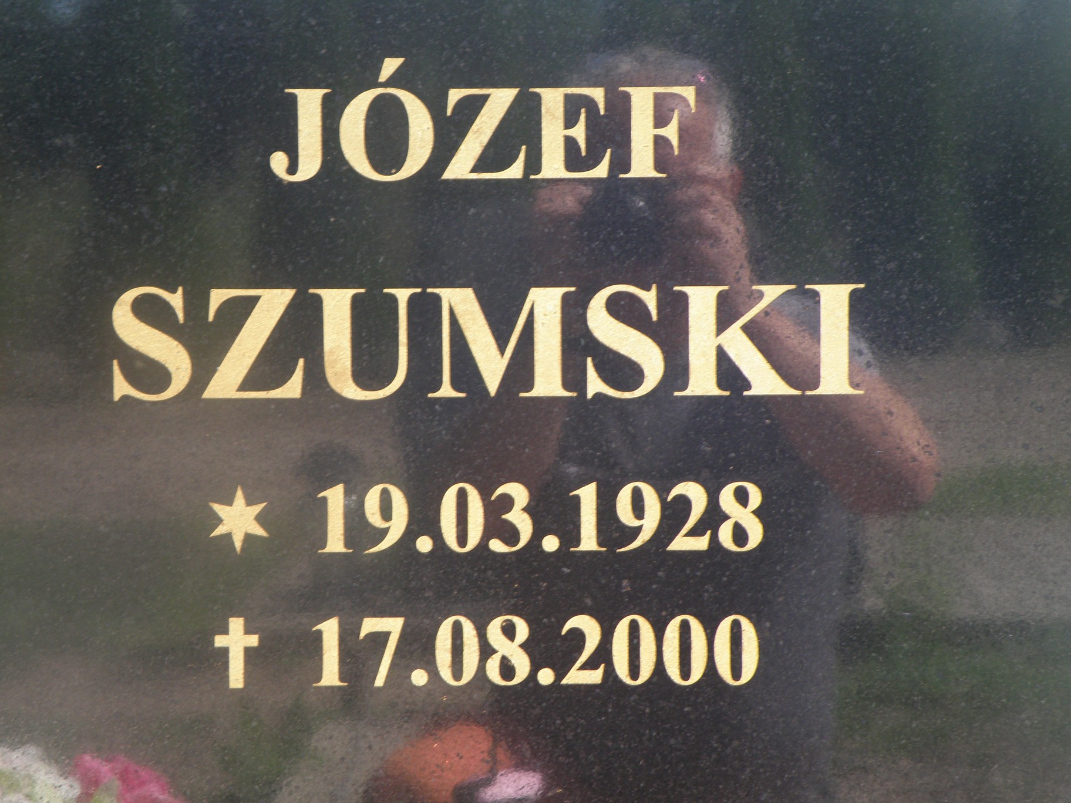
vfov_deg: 13.8
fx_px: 3311
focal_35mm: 107
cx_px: 536
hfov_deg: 18.4
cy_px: 402
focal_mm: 18.99
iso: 64
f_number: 4.1
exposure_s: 1/100
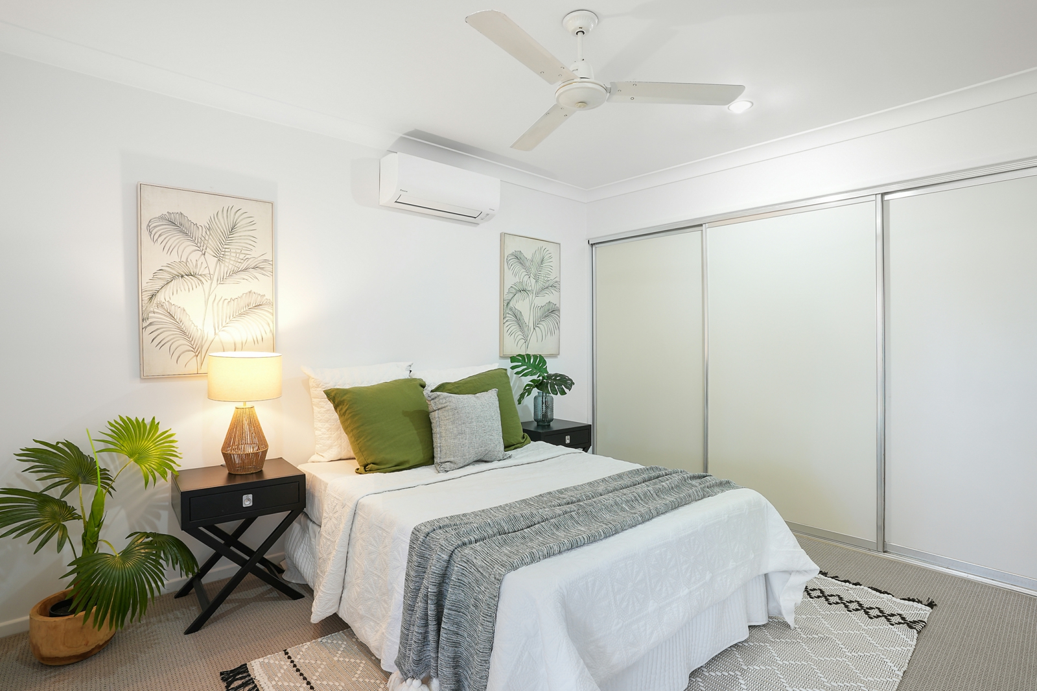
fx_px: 490
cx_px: 518
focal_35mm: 17
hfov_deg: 93.3
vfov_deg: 70.4
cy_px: 346
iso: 200
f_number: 11
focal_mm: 17
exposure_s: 1
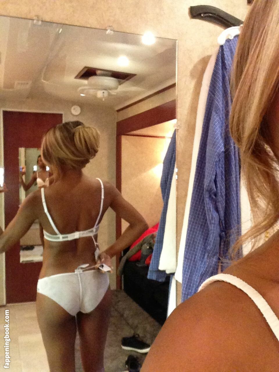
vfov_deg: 52.6
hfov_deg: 40.7
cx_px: 140
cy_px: 186
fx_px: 376
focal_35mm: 35
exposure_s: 1/15
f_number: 2.4
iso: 400
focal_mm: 2.18
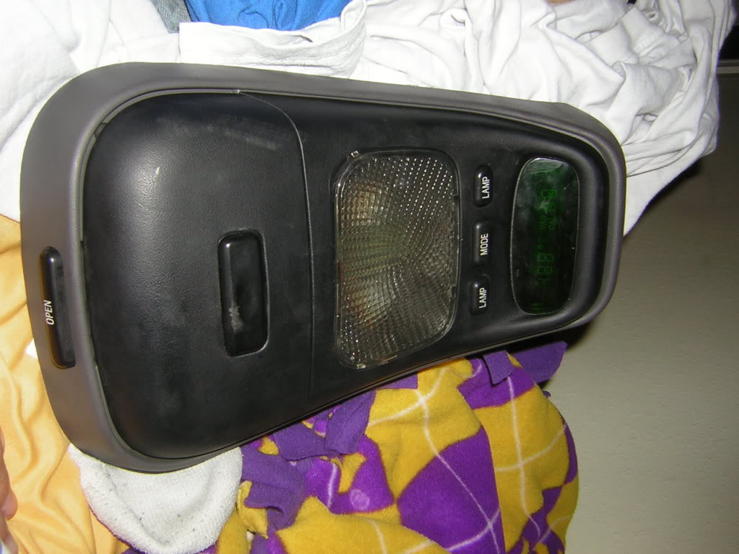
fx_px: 769
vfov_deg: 39.7
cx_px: 370
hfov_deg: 51.4
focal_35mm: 36
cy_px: 277
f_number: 5.2
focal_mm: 4.7
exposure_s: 1/60.1
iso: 50
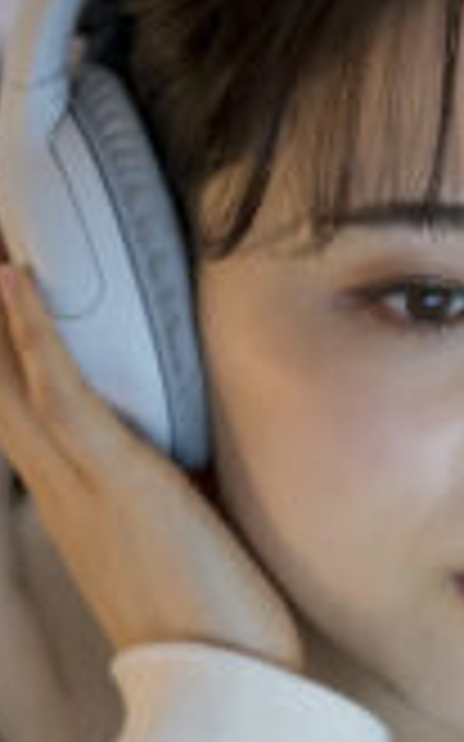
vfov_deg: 4.8
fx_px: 8789
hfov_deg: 3.0
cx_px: 568
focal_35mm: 434
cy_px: 495
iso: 1250
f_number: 2.8
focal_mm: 117
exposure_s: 1/125
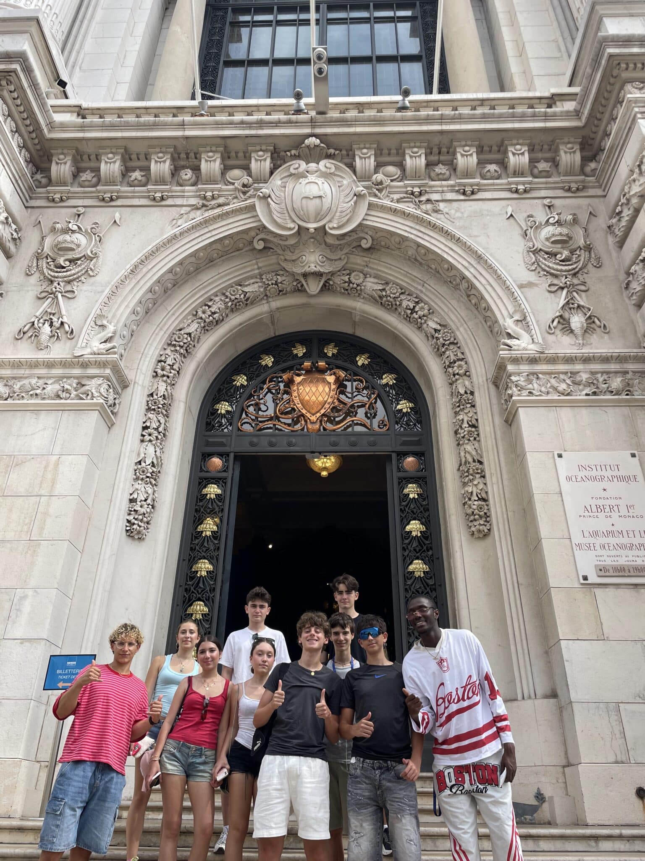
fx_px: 646
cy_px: 430
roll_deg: +0.3
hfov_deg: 53.1
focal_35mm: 26
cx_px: 322
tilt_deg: +31.7
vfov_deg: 67.3
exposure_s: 1/1383
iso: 32
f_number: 1.6
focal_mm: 4.2
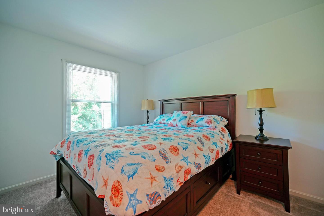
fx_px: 135
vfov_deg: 77.3
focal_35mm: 15
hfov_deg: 100.4
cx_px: 162
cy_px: 108
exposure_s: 1/30
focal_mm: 10
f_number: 2.8
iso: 640
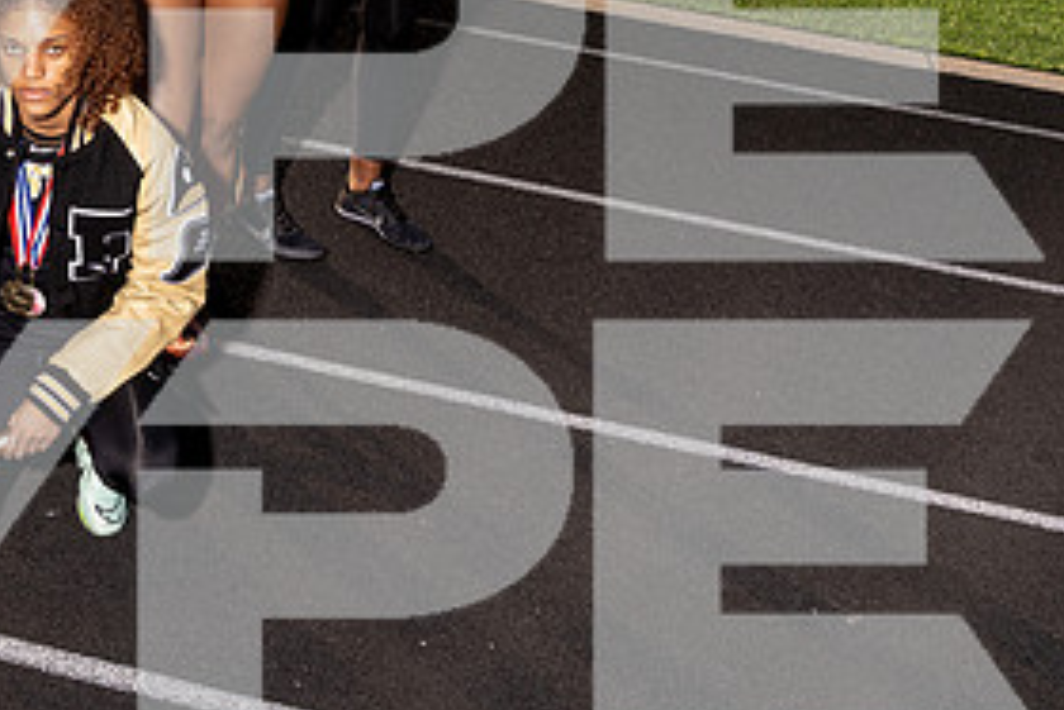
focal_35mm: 60
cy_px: 63
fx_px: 1774
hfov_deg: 31.6
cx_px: 76
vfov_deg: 22.1
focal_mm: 29
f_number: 10
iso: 100
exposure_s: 1/250
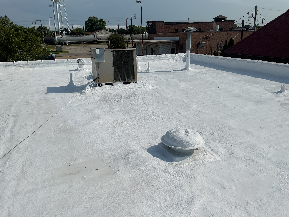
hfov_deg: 61.7
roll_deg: +1.1
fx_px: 242
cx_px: 144
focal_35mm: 29
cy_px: 108
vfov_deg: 48.2
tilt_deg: -16.0
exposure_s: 1/7407
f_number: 1.8
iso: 16
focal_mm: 3
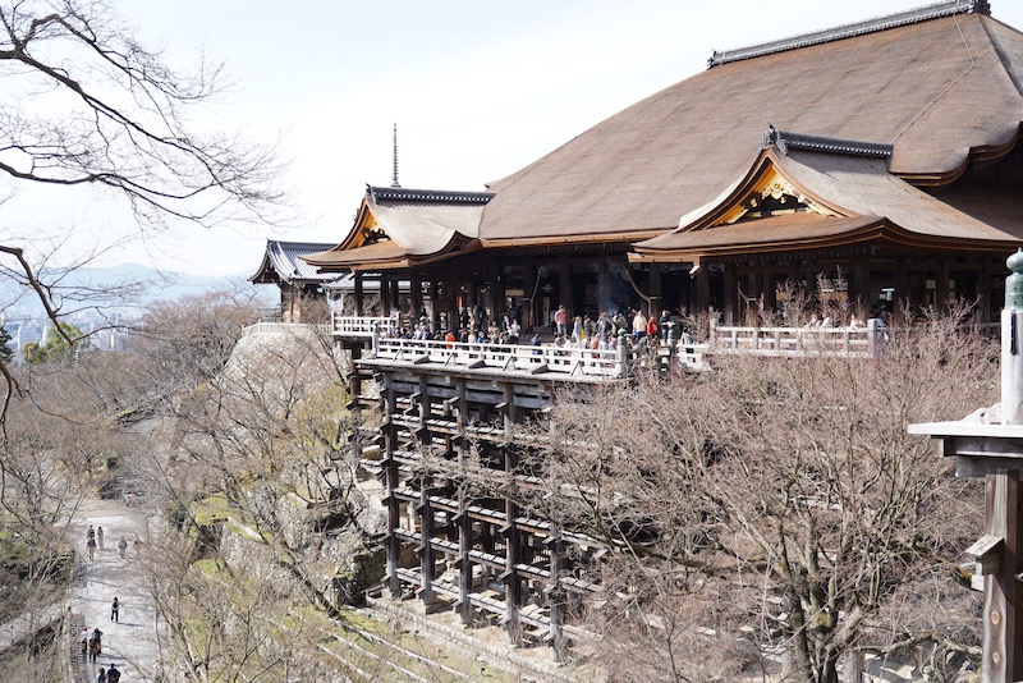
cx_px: 512
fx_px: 1080
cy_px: 342
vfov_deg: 35.1
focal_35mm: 38
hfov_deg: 50.7
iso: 100
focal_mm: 38
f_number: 4
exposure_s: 1/400
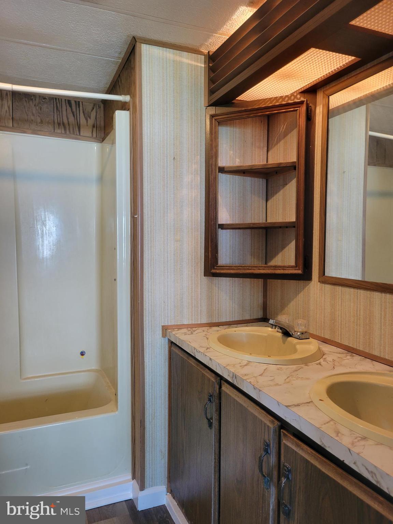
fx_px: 394
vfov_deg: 67.3
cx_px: 196
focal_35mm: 26
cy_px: 262
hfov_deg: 53.1
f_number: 1.8
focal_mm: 5.4
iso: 160
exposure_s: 1/40
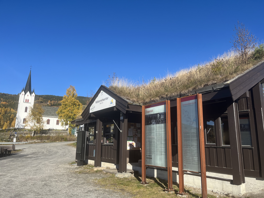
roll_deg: -0.8
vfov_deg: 53.1
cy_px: 99
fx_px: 198
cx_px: 132
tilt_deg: +12.4
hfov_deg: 67.3
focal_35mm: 26
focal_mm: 5.1
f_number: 1.6
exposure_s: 1/2632
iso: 50
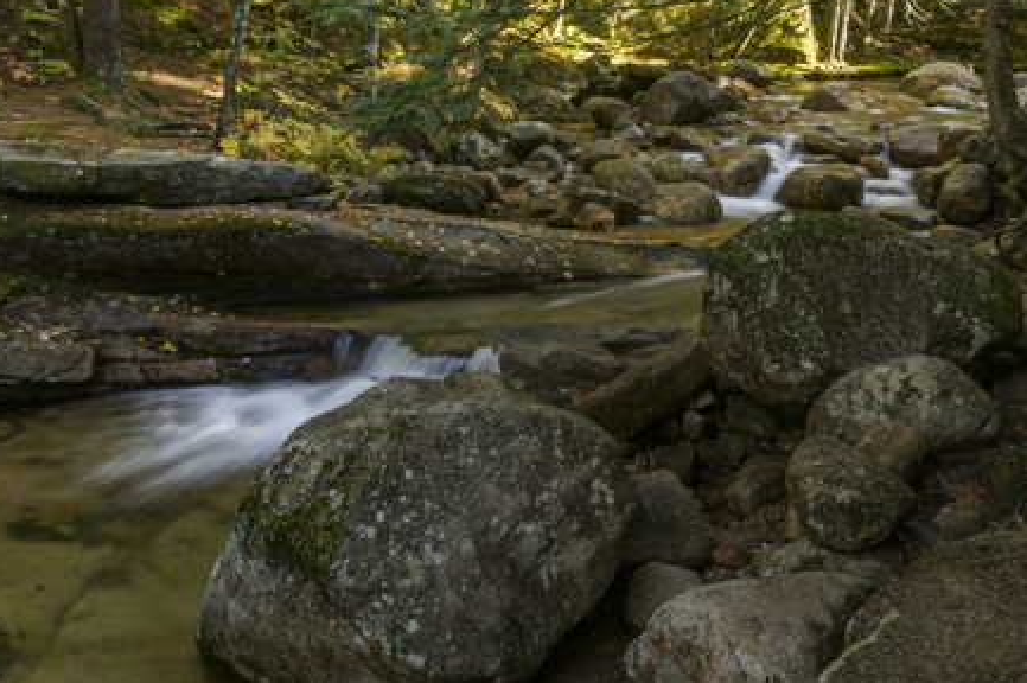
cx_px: 576
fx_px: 998
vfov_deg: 37.6
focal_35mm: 35
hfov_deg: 54.3
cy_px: 264
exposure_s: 1
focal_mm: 18
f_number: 22
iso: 400
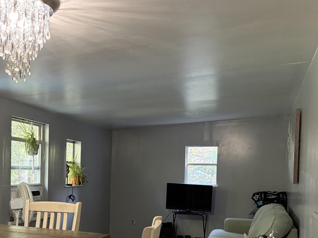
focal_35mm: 46
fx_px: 423
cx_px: 77
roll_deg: -0.4
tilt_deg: -3.4
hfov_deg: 40.0
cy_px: 194
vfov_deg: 30.7
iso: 250
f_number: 1.6
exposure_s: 1/60
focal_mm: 5.96
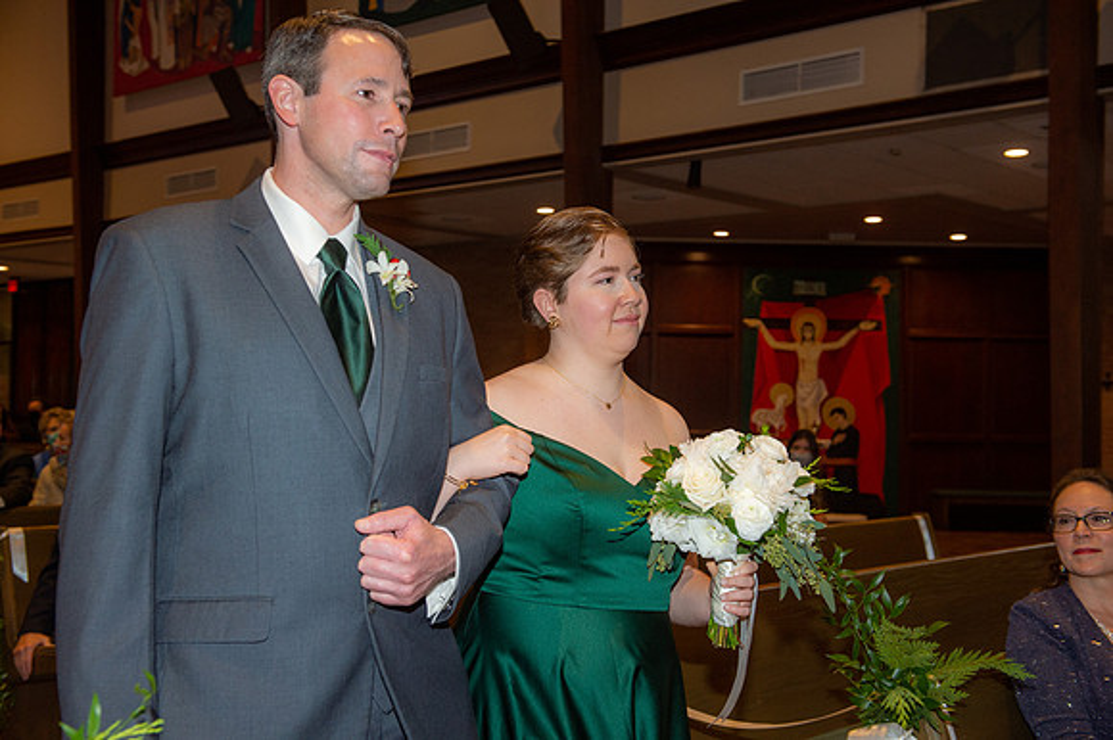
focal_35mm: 44
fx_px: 1360
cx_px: 556
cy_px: 370
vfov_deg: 30.5
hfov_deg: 44.5
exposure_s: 1/160
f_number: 5.6
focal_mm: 44
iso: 1250
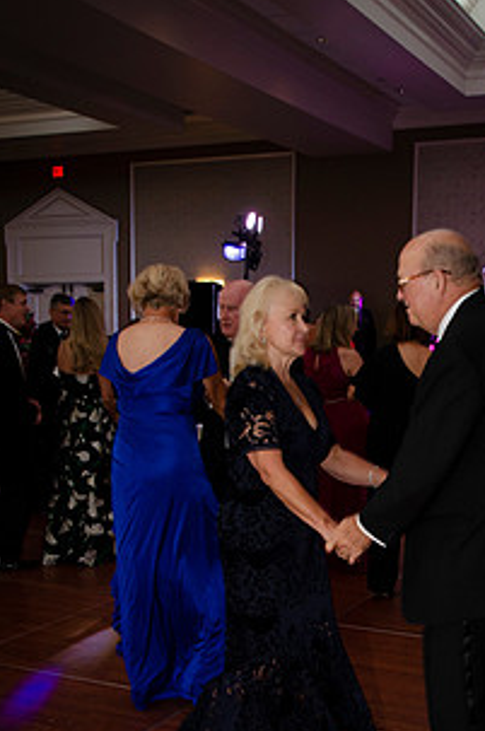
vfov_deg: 40.2
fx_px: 994
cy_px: 446
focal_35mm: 49
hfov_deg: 27.3
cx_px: 321
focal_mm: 22
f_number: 3.5
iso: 1250
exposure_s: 1/40
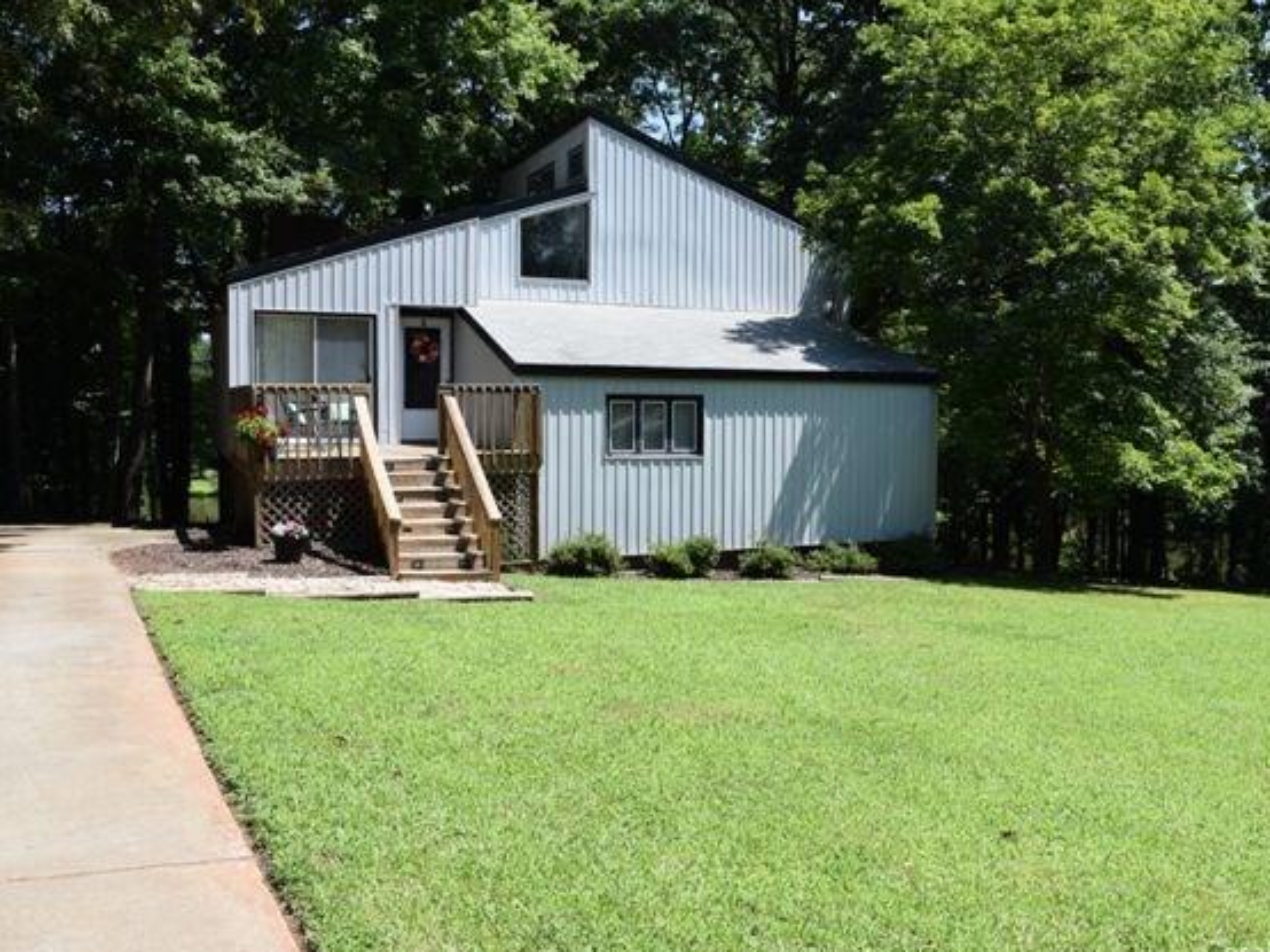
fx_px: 1100
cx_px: 731
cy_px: 485
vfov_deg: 46.8
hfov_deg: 59.7
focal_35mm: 30
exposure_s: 1/250
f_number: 8
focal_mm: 18
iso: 200
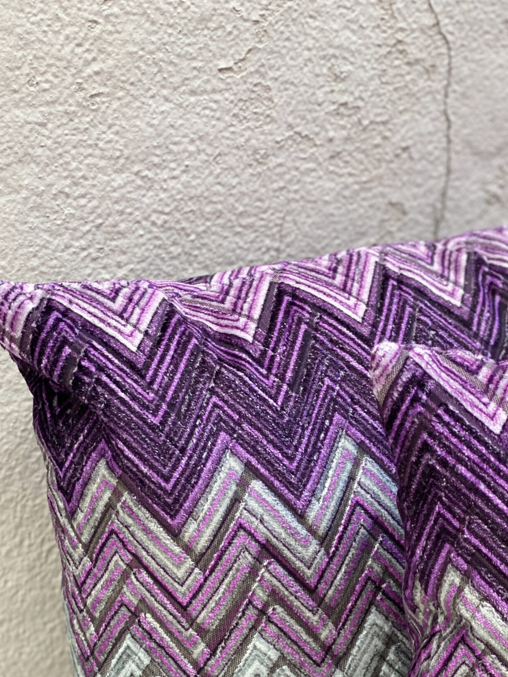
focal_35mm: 81
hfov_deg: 18.1
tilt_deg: -26.5
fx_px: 1584
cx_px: 354
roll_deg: -3.6
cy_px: 523
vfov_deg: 23.8
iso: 100
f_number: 2
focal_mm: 6
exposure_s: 1/122
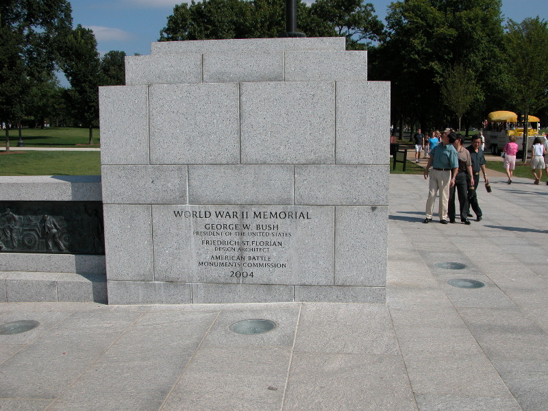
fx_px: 554
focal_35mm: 35
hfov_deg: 52.6
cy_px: 206
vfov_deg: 40.7
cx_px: 274
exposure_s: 1/493
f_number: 7.1
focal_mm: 8.9
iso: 100
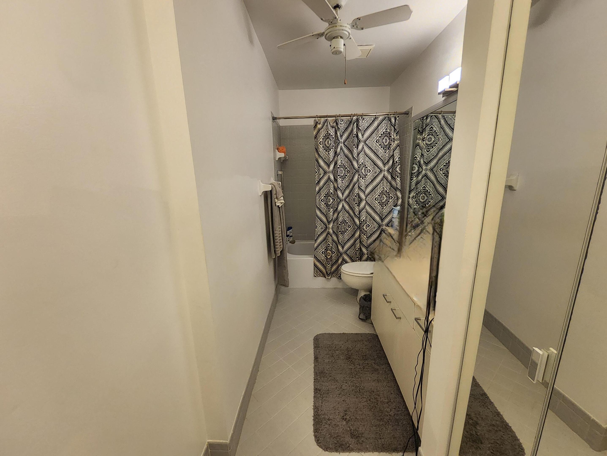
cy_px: 228
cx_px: 304
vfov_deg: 90.0
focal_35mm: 13
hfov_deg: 106.1
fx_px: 228
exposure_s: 1/60.2
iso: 125
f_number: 2.2
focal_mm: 1.13
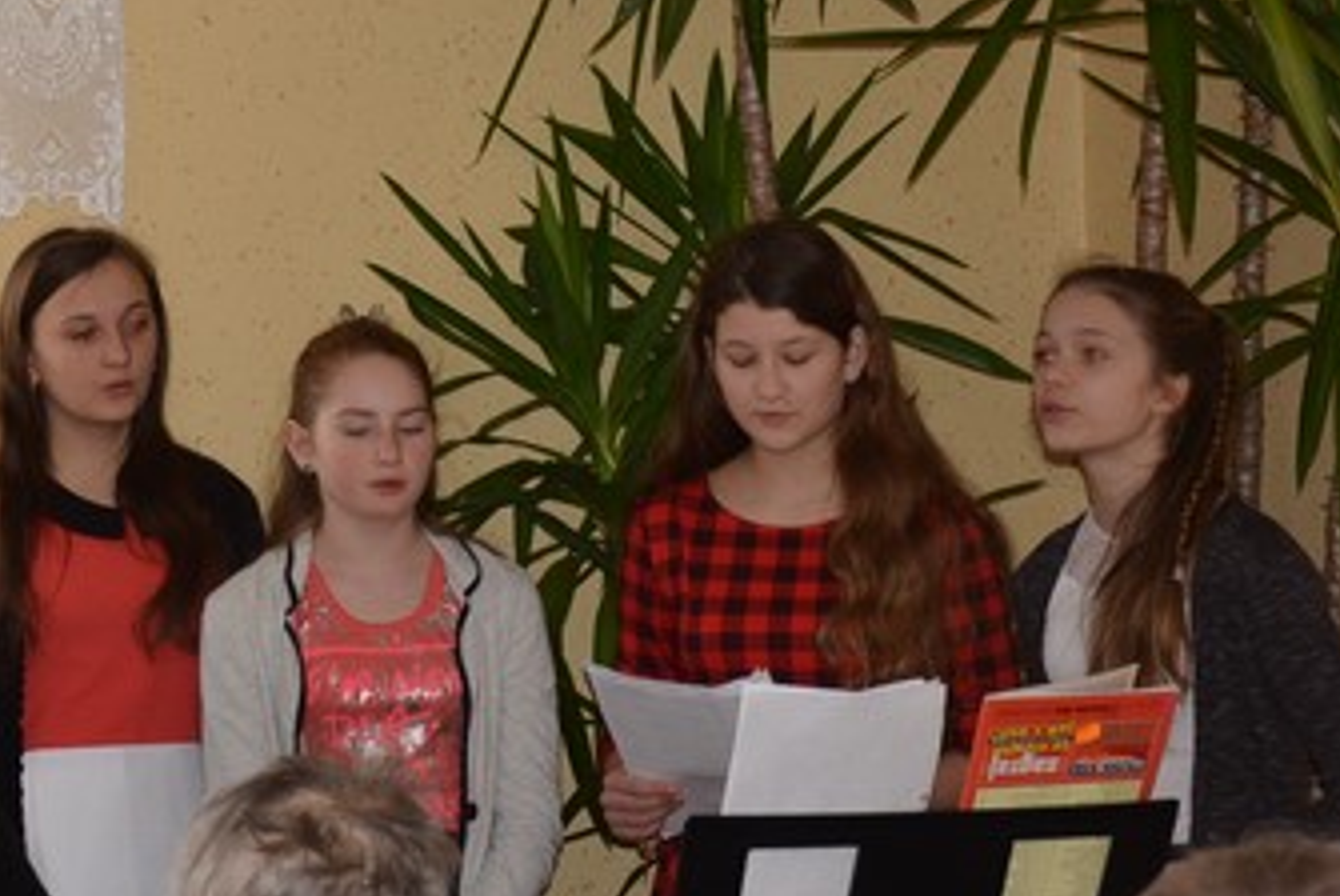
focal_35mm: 172
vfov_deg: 8.0
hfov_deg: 11.8
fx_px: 6408
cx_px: -4
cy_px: 190
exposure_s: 1/60
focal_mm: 48
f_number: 4.8
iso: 640
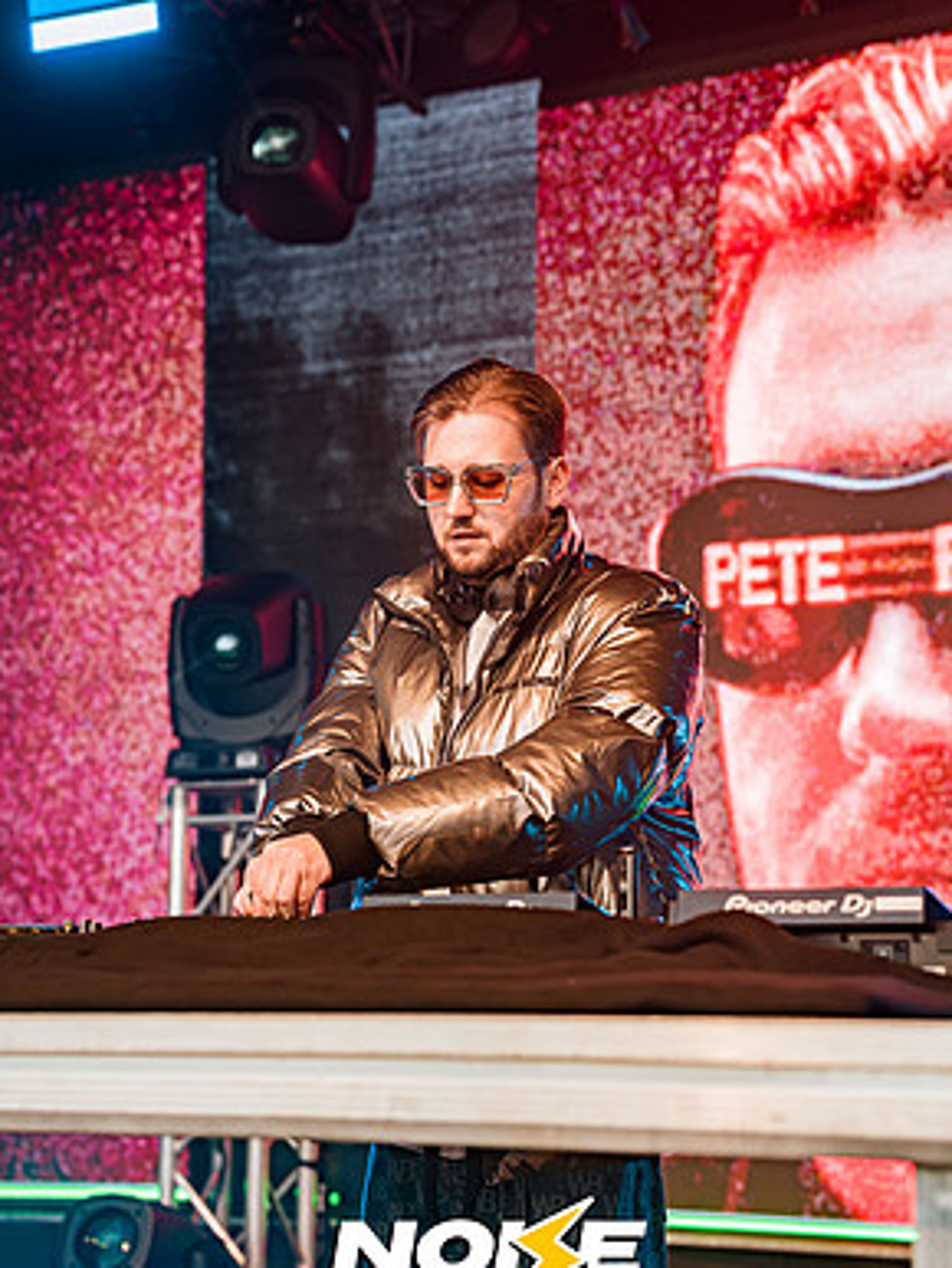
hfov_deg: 22.6
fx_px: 2381
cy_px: 650
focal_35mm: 65
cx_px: 489
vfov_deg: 29.8
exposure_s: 1/160
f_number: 3.2
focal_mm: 58
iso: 250
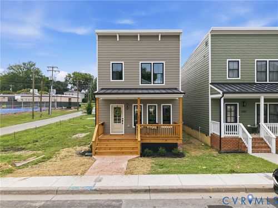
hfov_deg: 71.6
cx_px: 139
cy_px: 104
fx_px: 193
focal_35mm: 24
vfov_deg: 56.8
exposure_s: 1/160
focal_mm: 8.7
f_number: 1.8
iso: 400
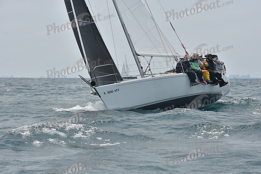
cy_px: 86
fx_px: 979
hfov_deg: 15.2
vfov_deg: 10.2
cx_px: 140
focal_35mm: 135
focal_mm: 125
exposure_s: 1/800
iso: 250
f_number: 11
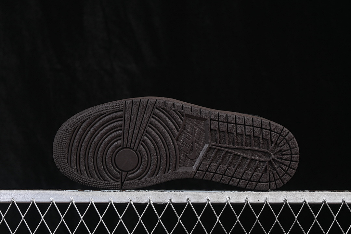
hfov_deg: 27.0
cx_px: 176
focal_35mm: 75
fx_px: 731
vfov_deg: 18.2
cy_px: 117
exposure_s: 1/60
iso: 160
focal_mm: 50
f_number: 6.3
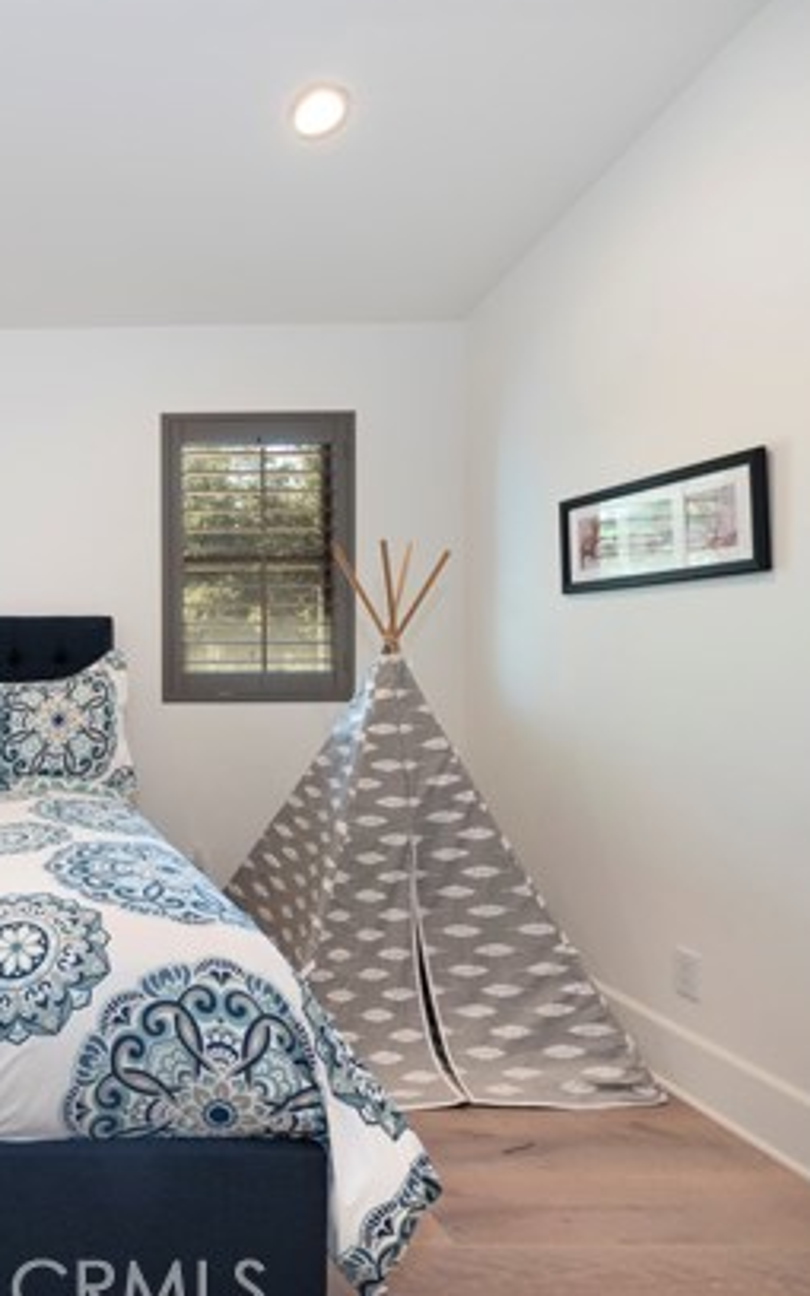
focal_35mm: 24
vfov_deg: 74.8
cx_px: -60
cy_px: 656
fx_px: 848
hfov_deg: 41.7
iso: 125
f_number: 8
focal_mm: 15
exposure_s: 1/30
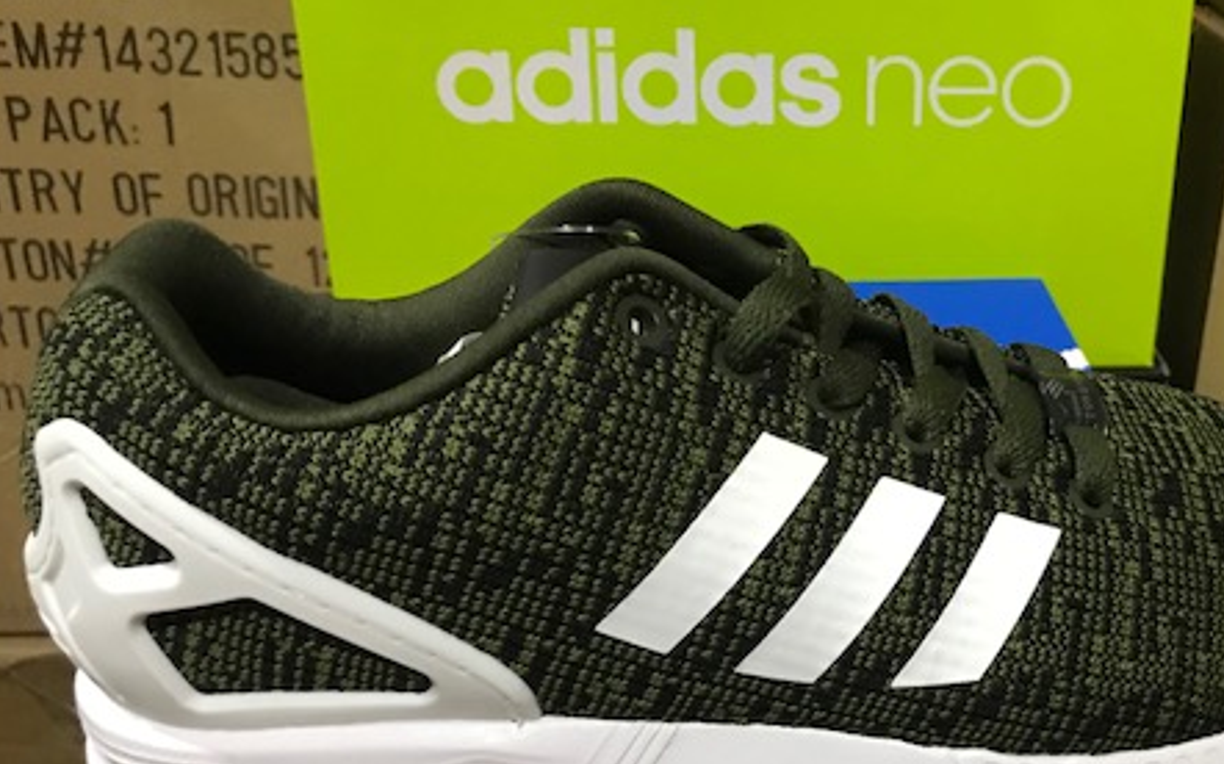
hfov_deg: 45.4
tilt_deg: -25.2
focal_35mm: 43
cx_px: 839
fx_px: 1434
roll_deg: -2.8
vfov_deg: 29.7
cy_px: 476
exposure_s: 1/15
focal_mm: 3.99
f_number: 1.8
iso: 80
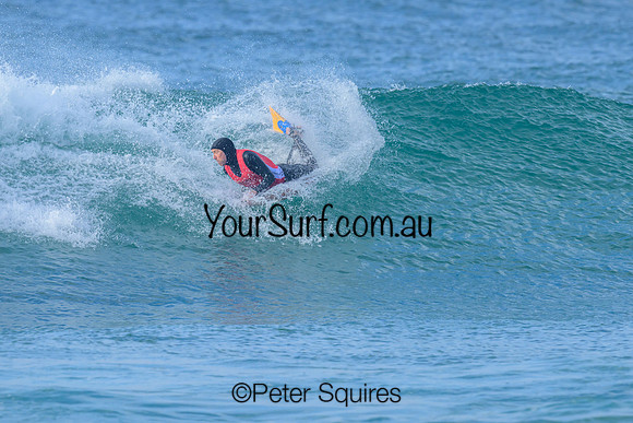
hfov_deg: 1.9
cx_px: 289
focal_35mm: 1100
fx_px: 19348
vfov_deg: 1.3
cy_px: 180
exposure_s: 1/640
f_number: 11
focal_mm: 800
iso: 560
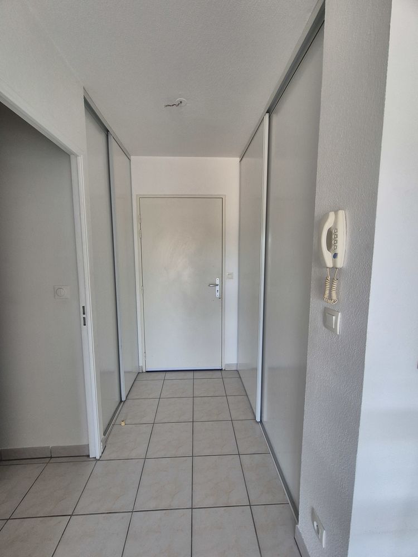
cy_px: 278
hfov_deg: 89.9
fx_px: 209
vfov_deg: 106.2
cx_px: 209
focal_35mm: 13
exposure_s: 1/100
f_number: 2.2
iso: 125
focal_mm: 2.2
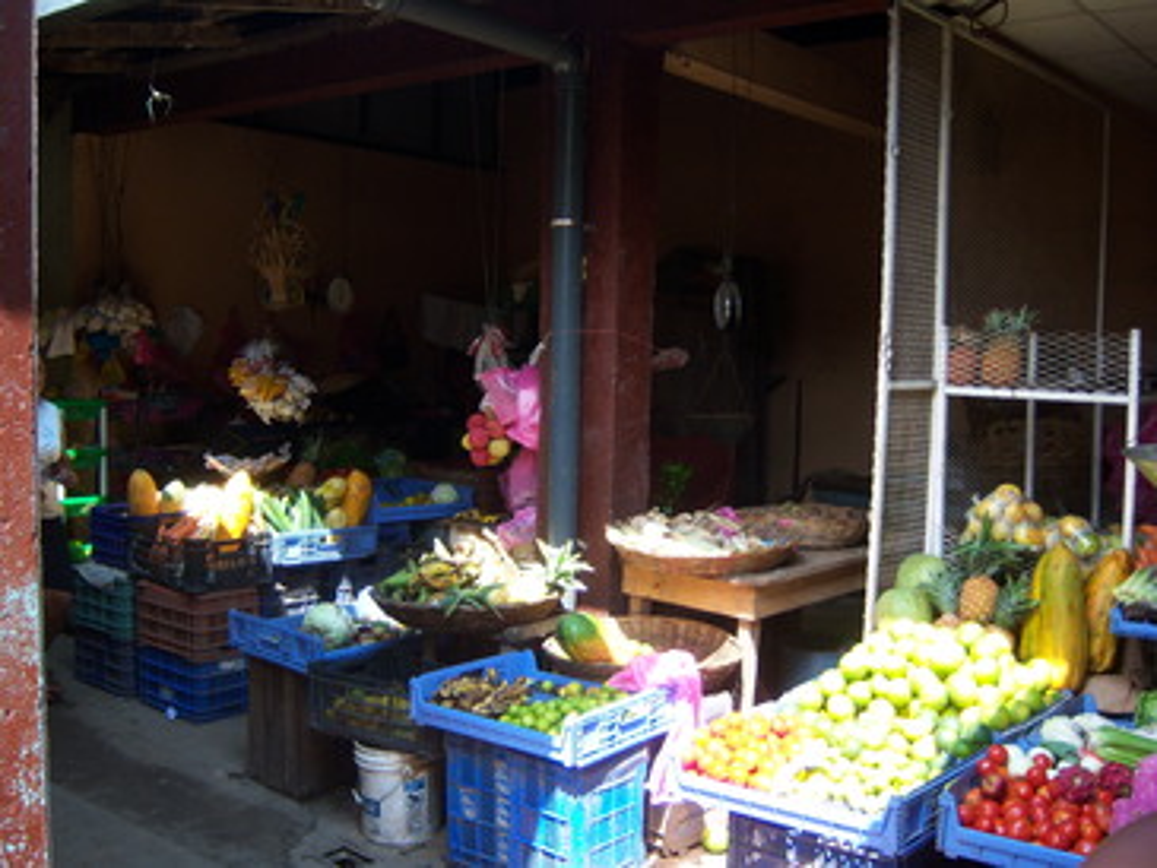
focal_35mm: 36
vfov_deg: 39.7
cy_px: 434
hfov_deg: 51.3
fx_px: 1204
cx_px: 578
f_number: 2.8
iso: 80
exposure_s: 1/160
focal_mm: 7.5
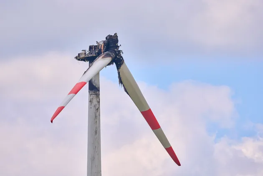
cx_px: 132
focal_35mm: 600
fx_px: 4383
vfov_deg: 2.3
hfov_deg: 3.4
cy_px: 88
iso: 800
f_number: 4
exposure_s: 1/5000
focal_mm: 600
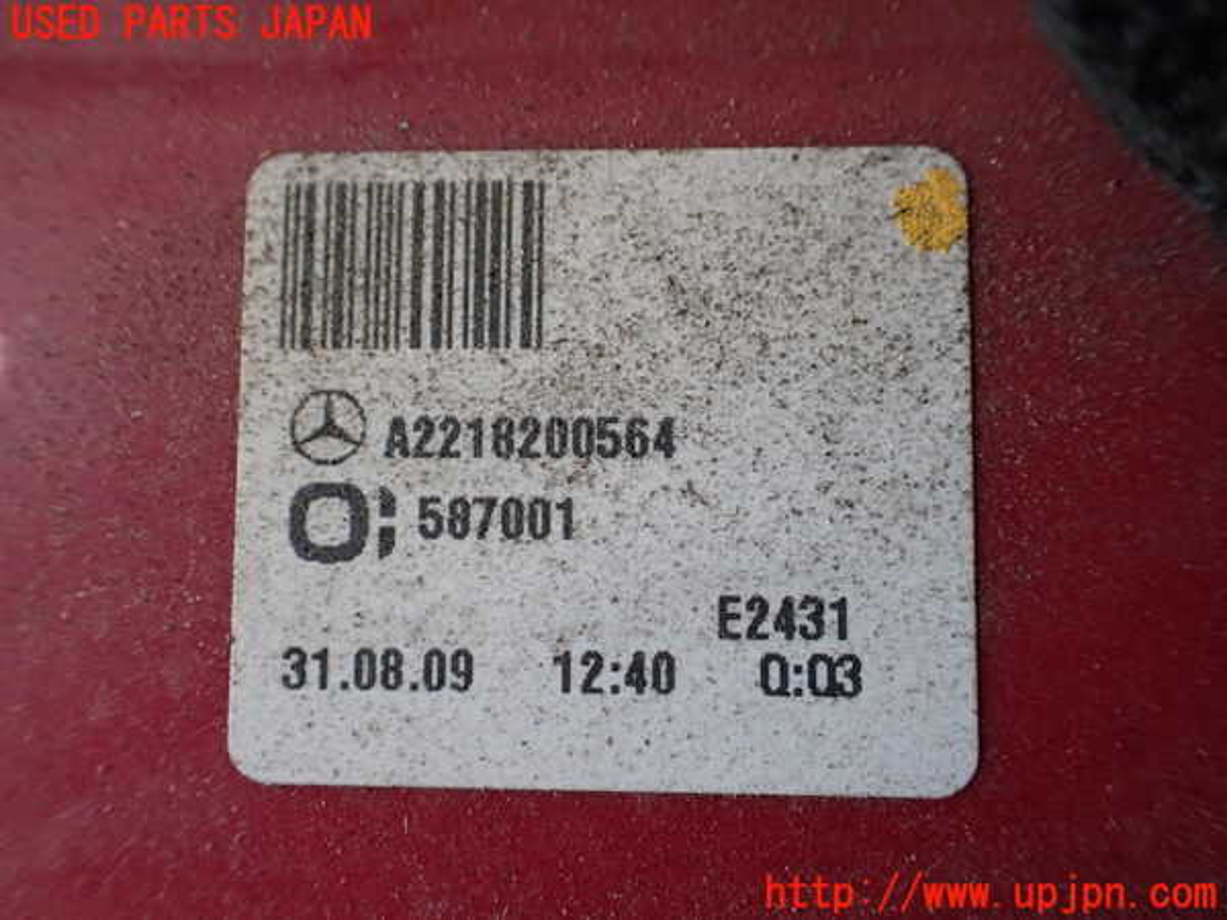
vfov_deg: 46.8
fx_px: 1063
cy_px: 460
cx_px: 614
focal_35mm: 30
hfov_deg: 60.0
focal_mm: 5.4
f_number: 2.3
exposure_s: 1/125
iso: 200
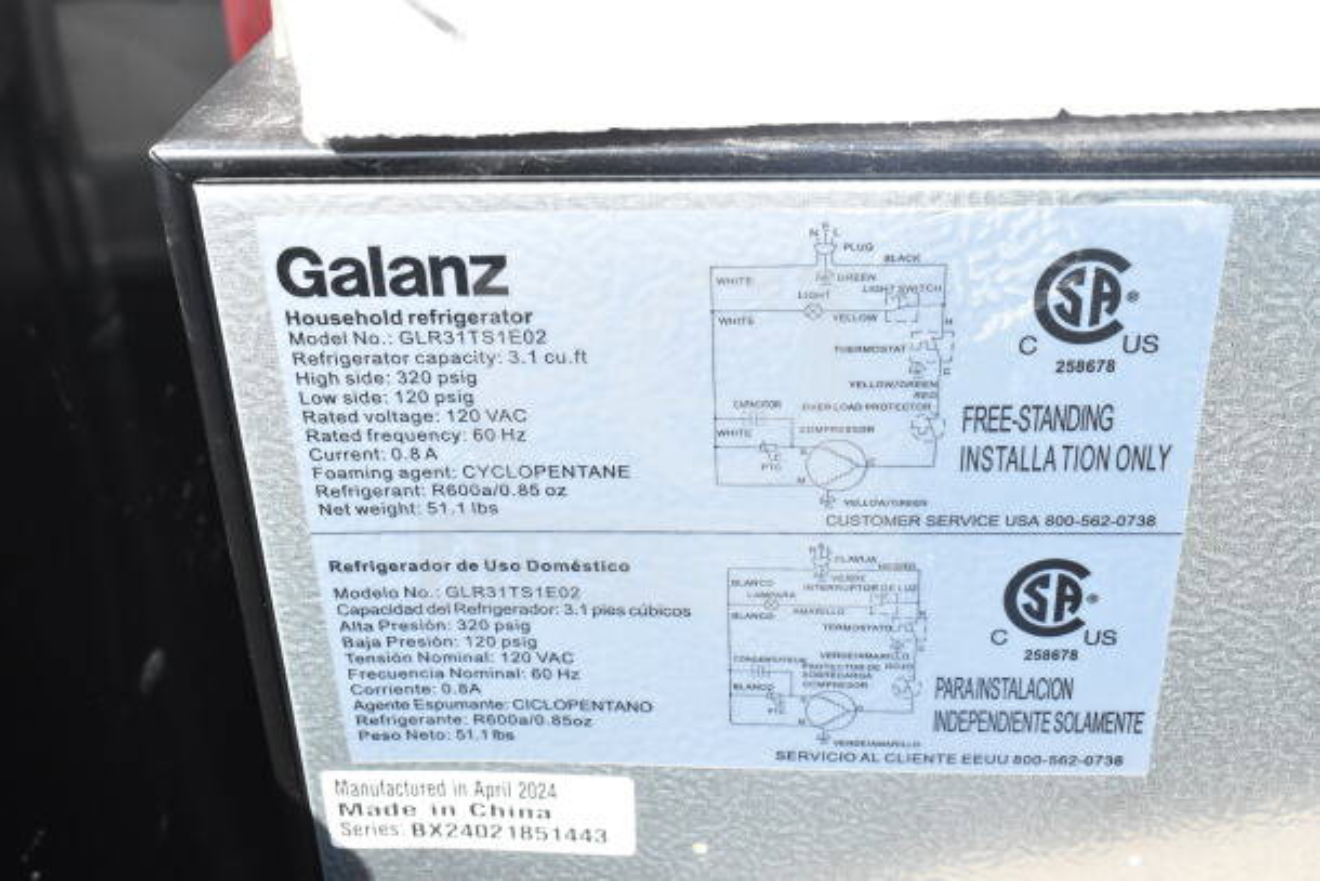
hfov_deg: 45.0
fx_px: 1595
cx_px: 660
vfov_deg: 30.9
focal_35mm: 44
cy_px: 440
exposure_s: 1/500
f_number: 11
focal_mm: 29
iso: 1600
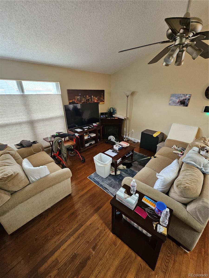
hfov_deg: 89.9
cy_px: 139
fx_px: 105
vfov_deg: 106.2
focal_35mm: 13
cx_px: 104
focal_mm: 1.74
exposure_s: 1/40
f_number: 2.2
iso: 320
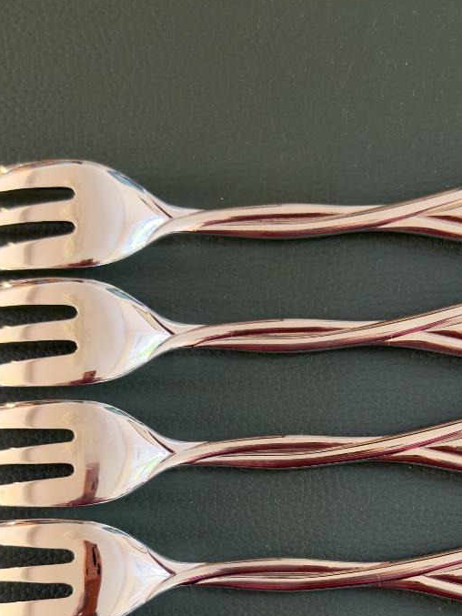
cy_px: 518
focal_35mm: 62
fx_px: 1103
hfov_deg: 23.5
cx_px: 313
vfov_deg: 30.2
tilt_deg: -87.8
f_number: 1.78
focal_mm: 6.76
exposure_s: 1/33
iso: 320
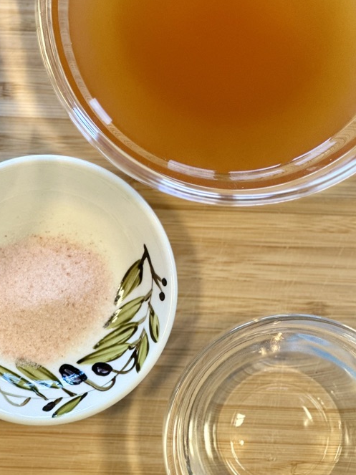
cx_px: 92
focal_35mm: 119
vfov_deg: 16.5
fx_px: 1632
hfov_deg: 12.4
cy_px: 179
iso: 125
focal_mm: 9
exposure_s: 1/60
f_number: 2.8
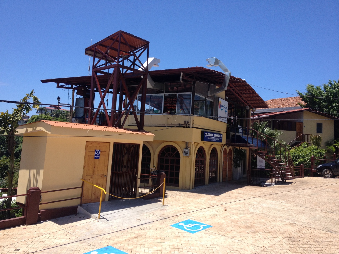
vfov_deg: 40.7
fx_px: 343
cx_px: 170
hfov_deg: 52.6
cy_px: 127
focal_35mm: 35
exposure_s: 1/1534
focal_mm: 4.28
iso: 50
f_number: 2.4
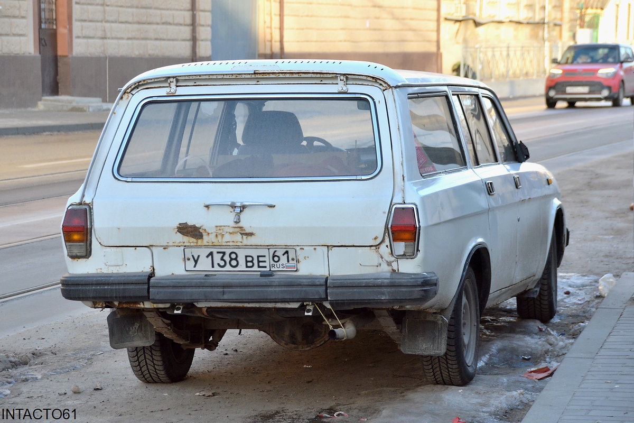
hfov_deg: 18.2
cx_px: 317
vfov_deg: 12.2
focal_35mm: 112
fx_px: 1981
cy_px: 212
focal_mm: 75
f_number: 5
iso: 800
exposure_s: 1/500
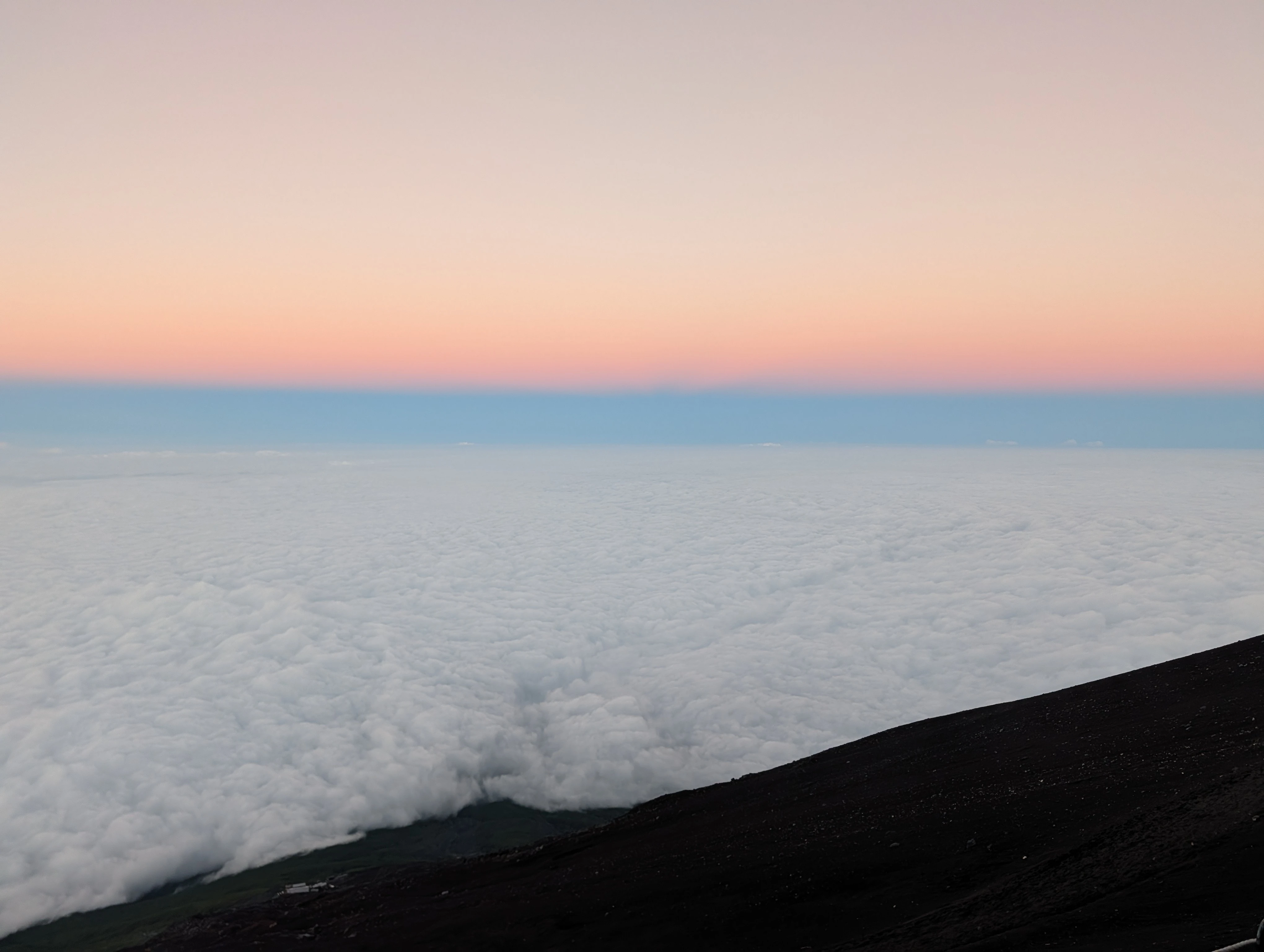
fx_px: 878
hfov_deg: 71.5
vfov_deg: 56.9
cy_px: 476
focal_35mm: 24
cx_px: 632
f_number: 1.68
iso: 262
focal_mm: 6.9
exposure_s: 1/300
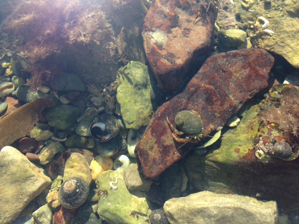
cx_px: 150
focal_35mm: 33
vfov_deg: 42.9
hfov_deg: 55.4
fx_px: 285
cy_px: 112
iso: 50
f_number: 2.4
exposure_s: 1/244
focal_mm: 4.12
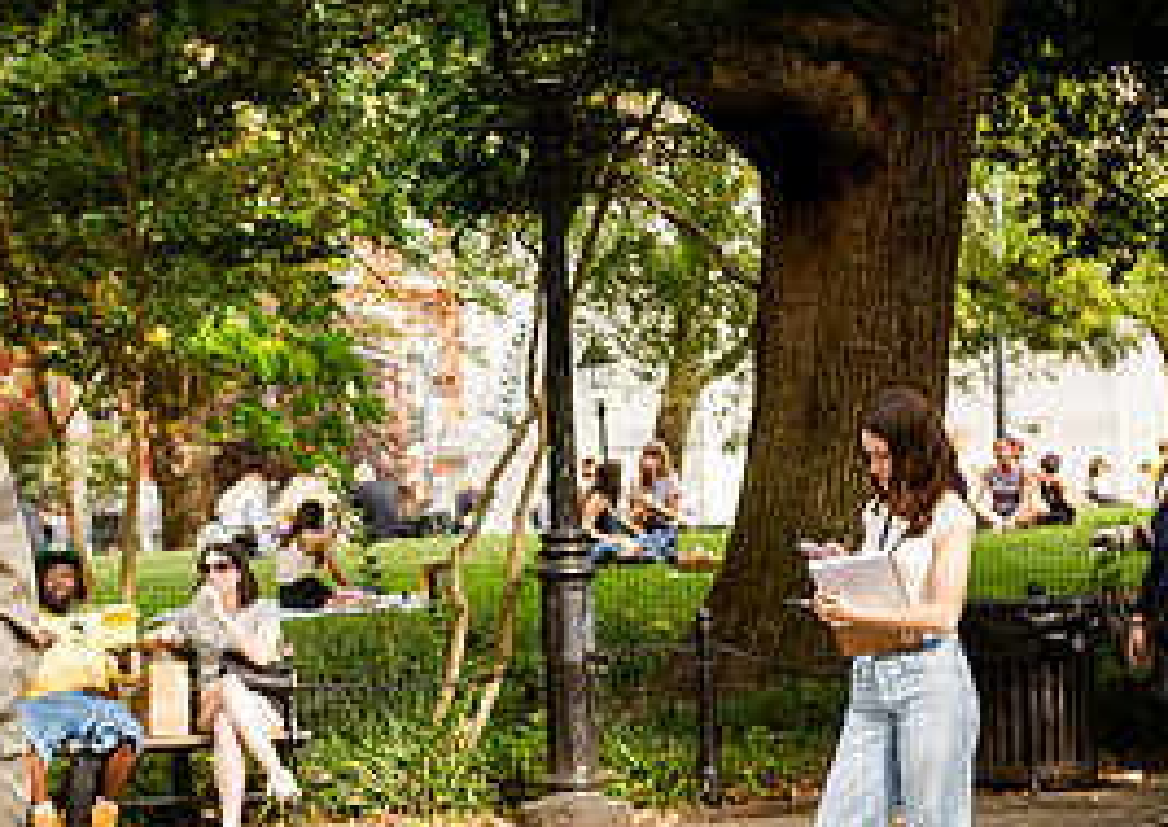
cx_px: 149
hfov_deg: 12.2
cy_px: 920
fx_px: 5424
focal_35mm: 164
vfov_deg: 8.6
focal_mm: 70
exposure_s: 1/500
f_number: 4
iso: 400
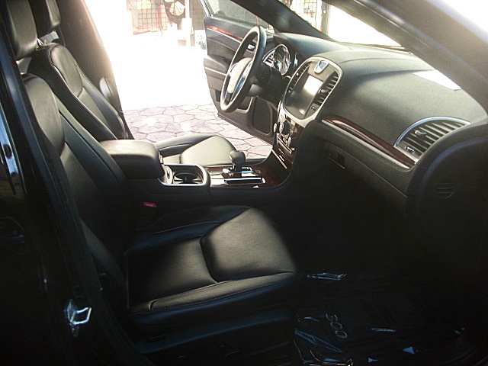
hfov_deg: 51.4
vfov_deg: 39.7
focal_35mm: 36
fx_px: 508
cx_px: 244
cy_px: 183
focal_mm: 6.3
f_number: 2.8
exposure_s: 1/60
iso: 50
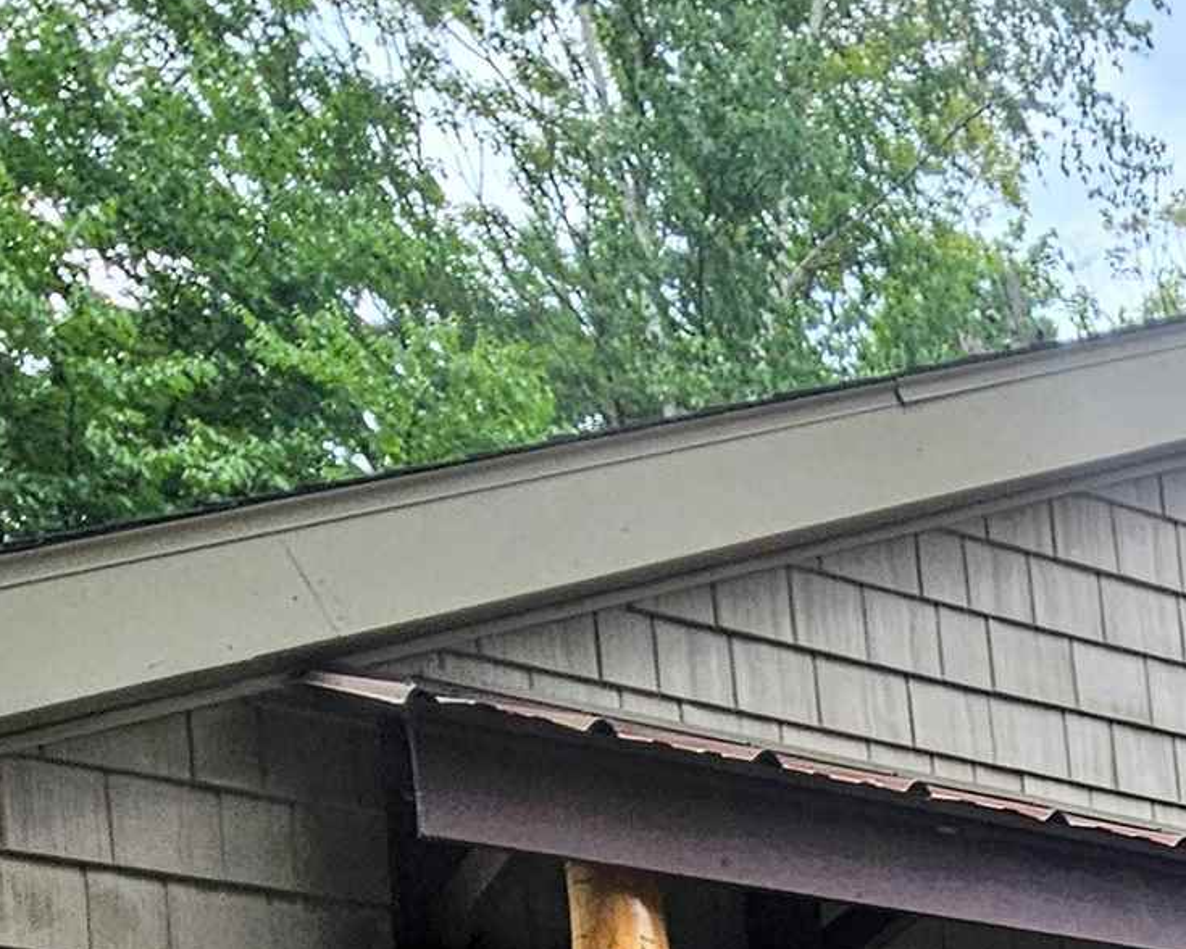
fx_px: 1860
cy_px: 1616
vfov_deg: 21.3
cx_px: 1665
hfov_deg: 27.4
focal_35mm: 53
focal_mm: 2.2
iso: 50
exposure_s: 1/197
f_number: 2.2
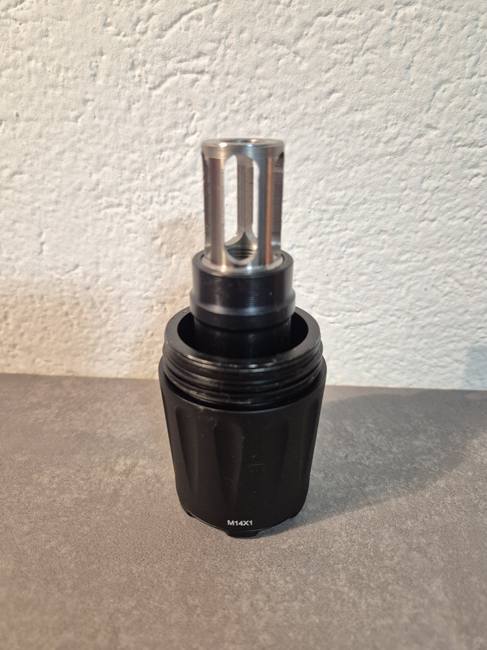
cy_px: 325
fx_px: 431
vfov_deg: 73.9
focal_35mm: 23
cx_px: 244
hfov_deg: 58.9
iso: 500
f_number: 1.8
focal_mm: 5.4
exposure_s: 1/100
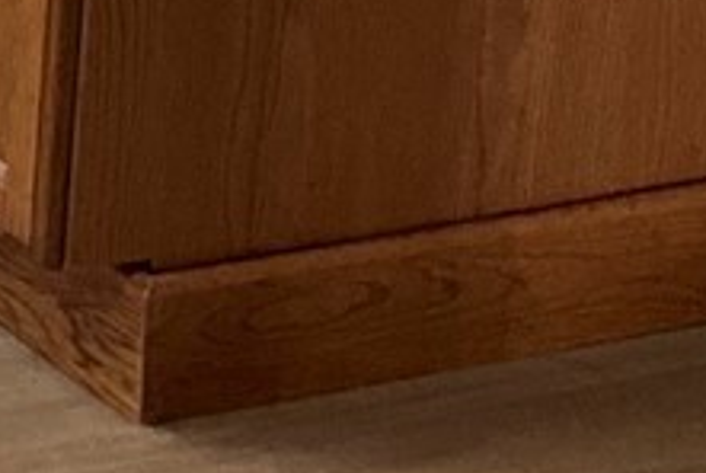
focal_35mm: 218
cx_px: -1265
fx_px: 4281
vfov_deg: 6.0
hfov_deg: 8.3
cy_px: -789
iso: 32
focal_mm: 3
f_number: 1.8
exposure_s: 1/134
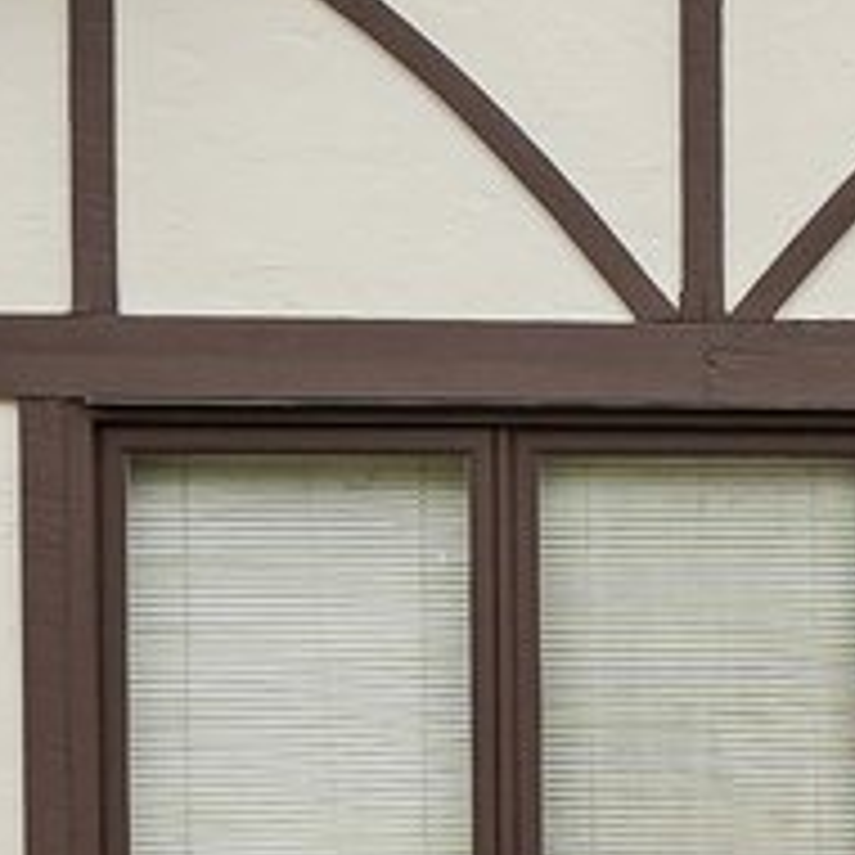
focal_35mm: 161
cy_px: 457
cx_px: 2462
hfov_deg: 9.0
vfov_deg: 10.9
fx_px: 4488
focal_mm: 17.5
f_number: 5.6
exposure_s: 1/160
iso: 100
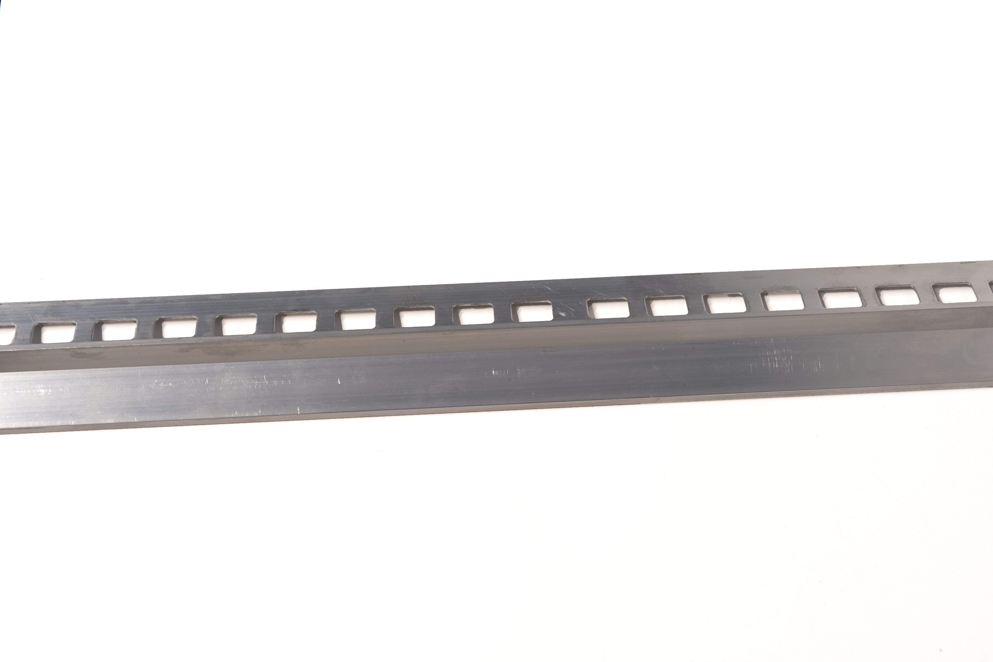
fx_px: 1351
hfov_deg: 40.3
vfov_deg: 27.5
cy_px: 331
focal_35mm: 49
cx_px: 496
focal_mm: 49
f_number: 7.1
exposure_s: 1/60
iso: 400
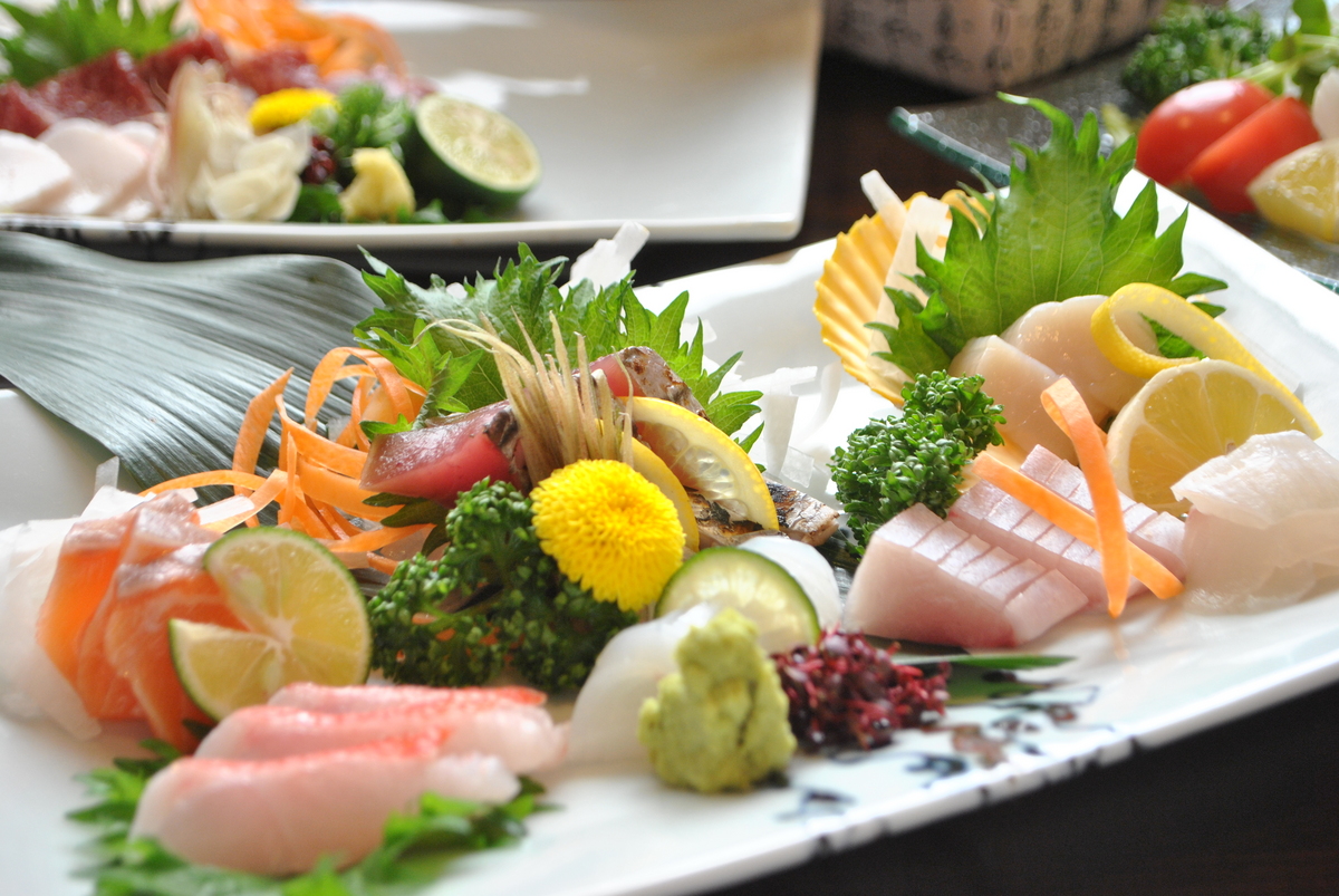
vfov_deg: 22.7
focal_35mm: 60
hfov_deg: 33.4
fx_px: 2234
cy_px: 448
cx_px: 670
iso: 400
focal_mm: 40
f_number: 5.3
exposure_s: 1/15
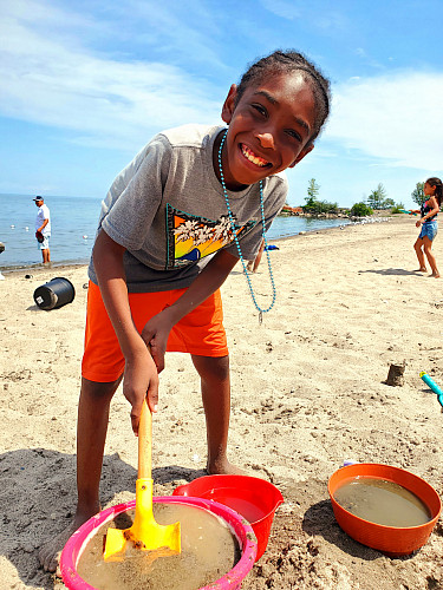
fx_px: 444
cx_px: 222
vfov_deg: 67.3
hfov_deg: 53.1
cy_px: 295
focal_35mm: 26
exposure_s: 1/1111
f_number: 2.4
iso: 50
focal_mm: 4.3
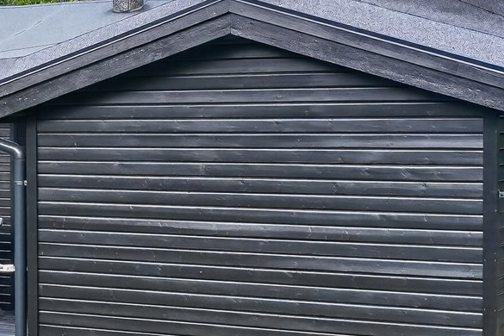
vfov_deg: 13.0
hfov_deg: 17.6
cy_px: 155
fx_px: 1470
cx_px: -235
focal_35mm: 105
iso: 640
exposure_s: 1/100
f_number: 8
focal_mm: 24
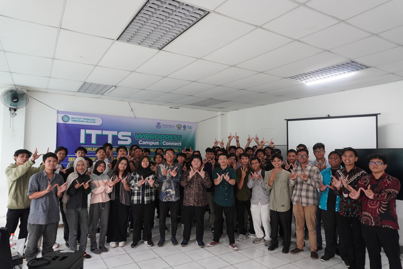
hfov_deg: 73.7
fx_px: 269
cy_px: 134
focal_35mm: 24
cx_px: 202
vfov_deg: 53.1
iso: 500
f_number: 6.3
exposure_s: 1/15
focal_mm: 16
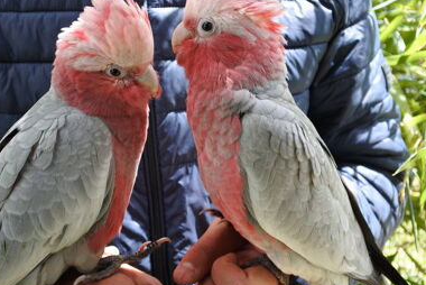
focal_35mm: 53
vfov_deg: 25.5
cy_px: 118
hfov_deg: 37.4
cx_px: 186
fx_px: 628
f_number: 4.2
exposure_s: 1/125
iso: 200
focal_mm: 15.7
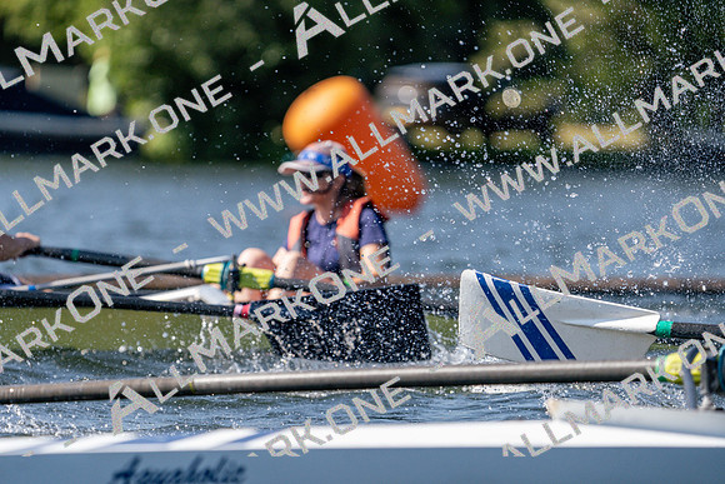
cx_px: 362
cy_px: 242
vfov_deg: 3.6
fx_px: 7694
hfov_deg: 5.4
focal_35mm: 382
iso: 320
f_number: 6.3
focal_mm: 382
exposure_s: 1/1600
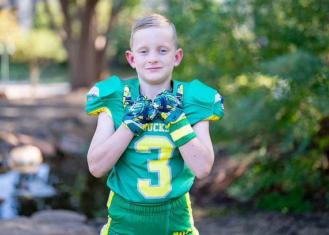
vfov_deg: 24.1
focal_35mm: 59
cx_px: 161
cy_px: 104
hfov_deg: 33.2
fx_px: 551
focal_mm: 50
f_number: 1.2
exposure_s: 1/1000
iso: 100
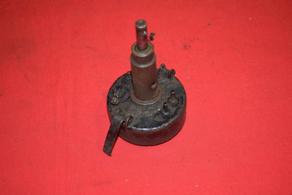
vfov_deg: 23.8
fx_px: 462
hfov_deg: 35.0
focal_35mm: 57
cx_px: 146
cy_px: 98
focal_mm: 38
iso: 640
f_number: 5
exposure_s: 1/125
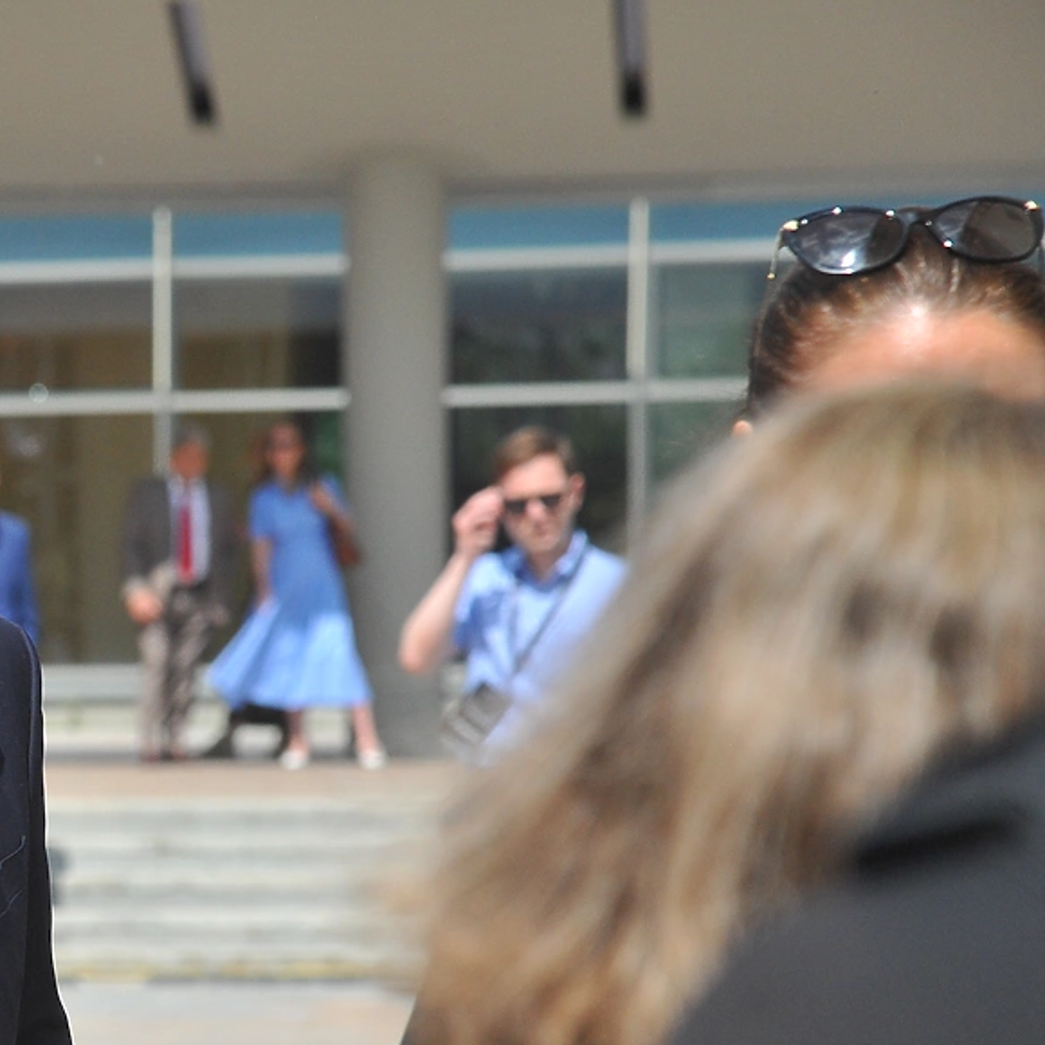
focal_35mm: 225
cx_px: -88
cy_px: 669
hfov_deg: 7.7
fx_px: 7685
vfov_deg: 7.8
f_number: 8
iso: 1600
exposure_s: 1/4000
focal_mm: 120
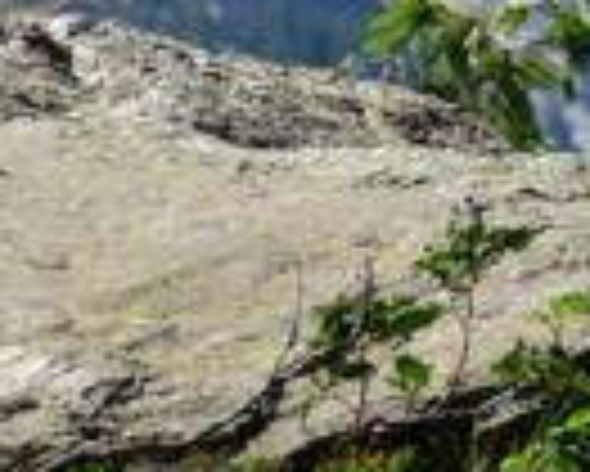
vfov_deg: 2.4
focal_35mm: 649
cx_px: 1423
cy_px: 110
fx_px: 11346
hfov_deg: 2.9
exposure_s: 1/800
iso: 200
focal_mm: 95
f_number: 7.1
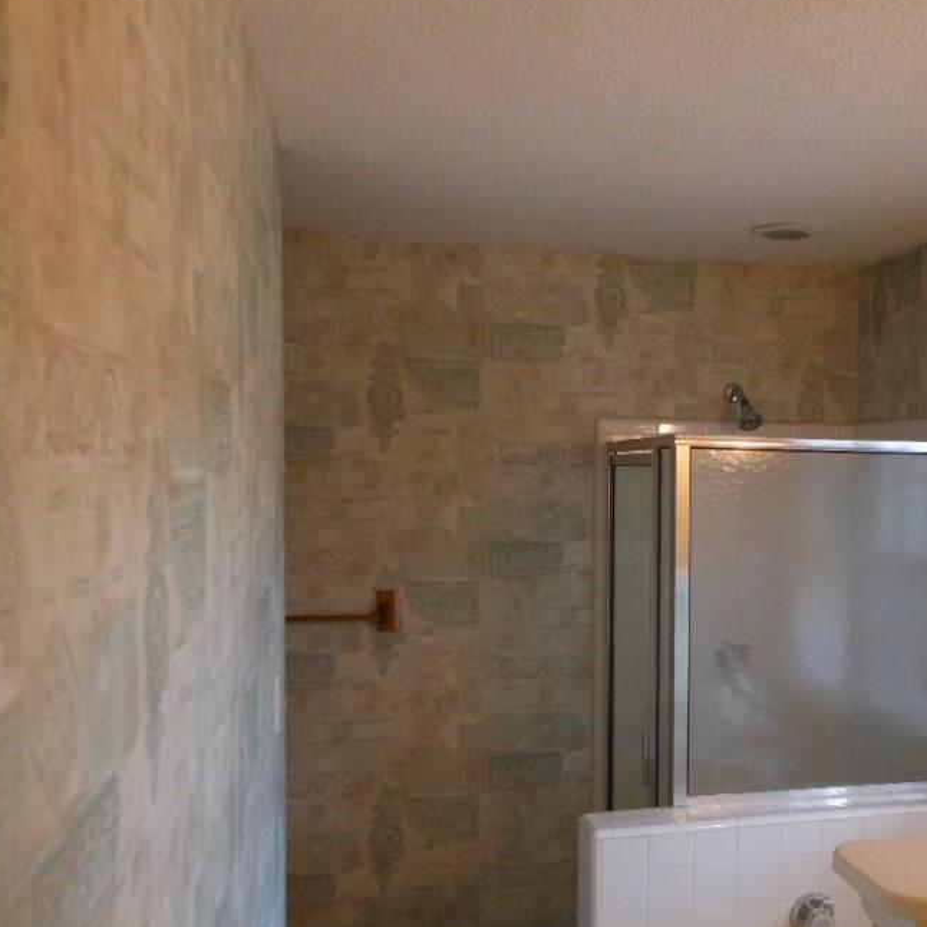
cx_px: 697
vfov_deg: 47.2
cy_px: 507
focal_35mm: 35
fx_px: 1060
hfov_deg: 45.5
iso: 250
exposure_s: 1/30
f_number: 3.2
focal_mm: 4.5
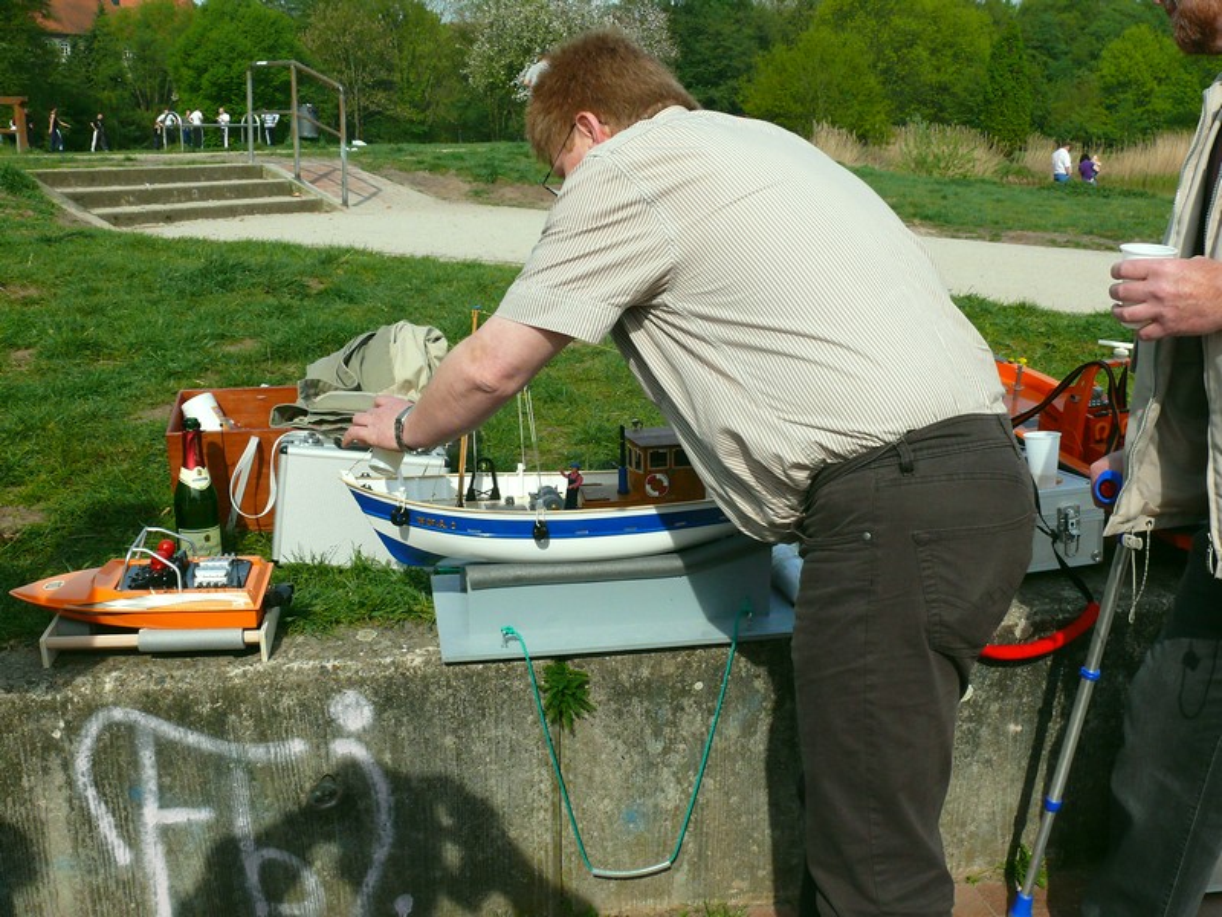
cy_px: 458
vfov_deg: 40.7
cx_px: 611
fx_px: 1236
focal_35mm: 35
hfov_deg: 52.6
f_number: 5.6
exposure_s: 1/400
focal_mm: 7.4
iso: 200
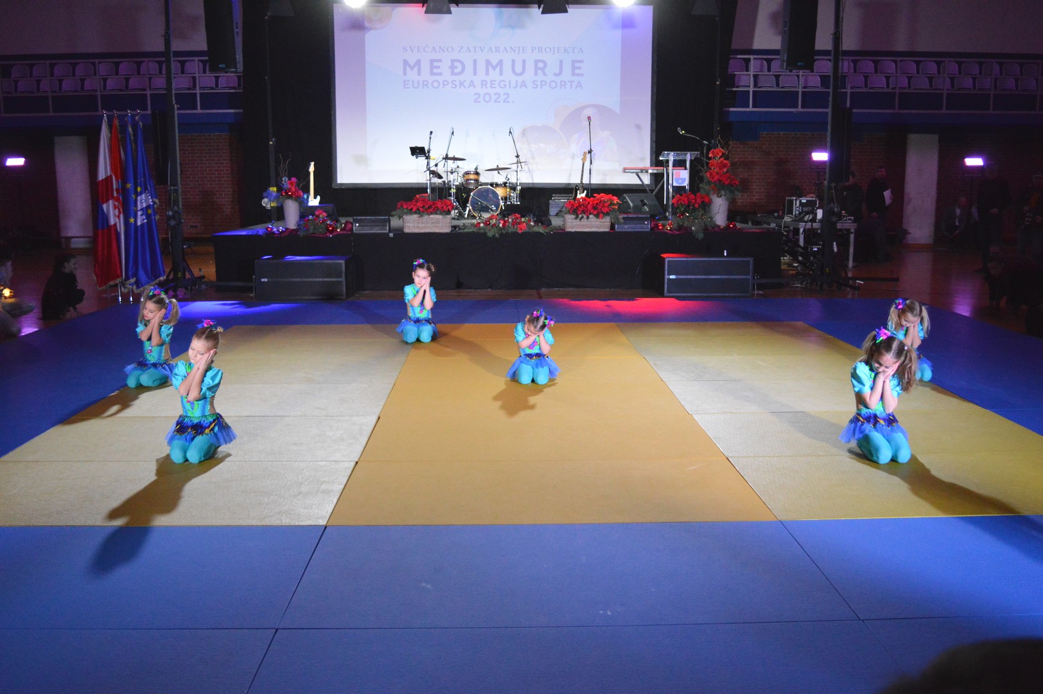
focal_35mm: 33
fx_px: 955
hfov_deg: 57.3
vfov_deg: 39.9
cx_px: 522
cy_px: 347
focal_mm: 22
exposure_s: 1/320
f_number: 4
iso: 3200
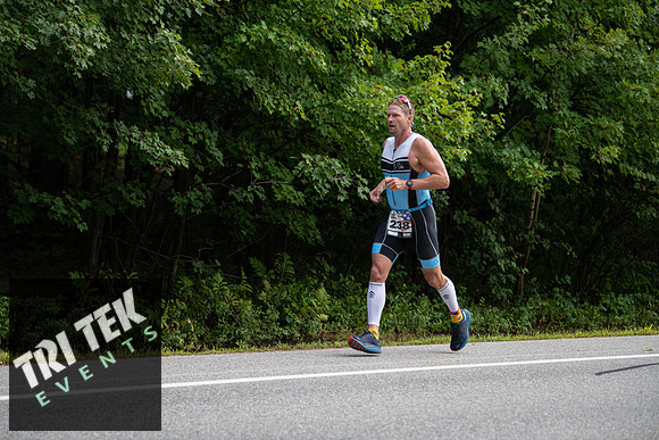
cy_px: 220
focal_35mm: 110
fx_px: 2014
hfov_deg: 18.6
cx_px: 330
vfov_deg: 12.5
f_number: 3.5
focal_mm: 110
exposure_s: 1/400
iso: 250
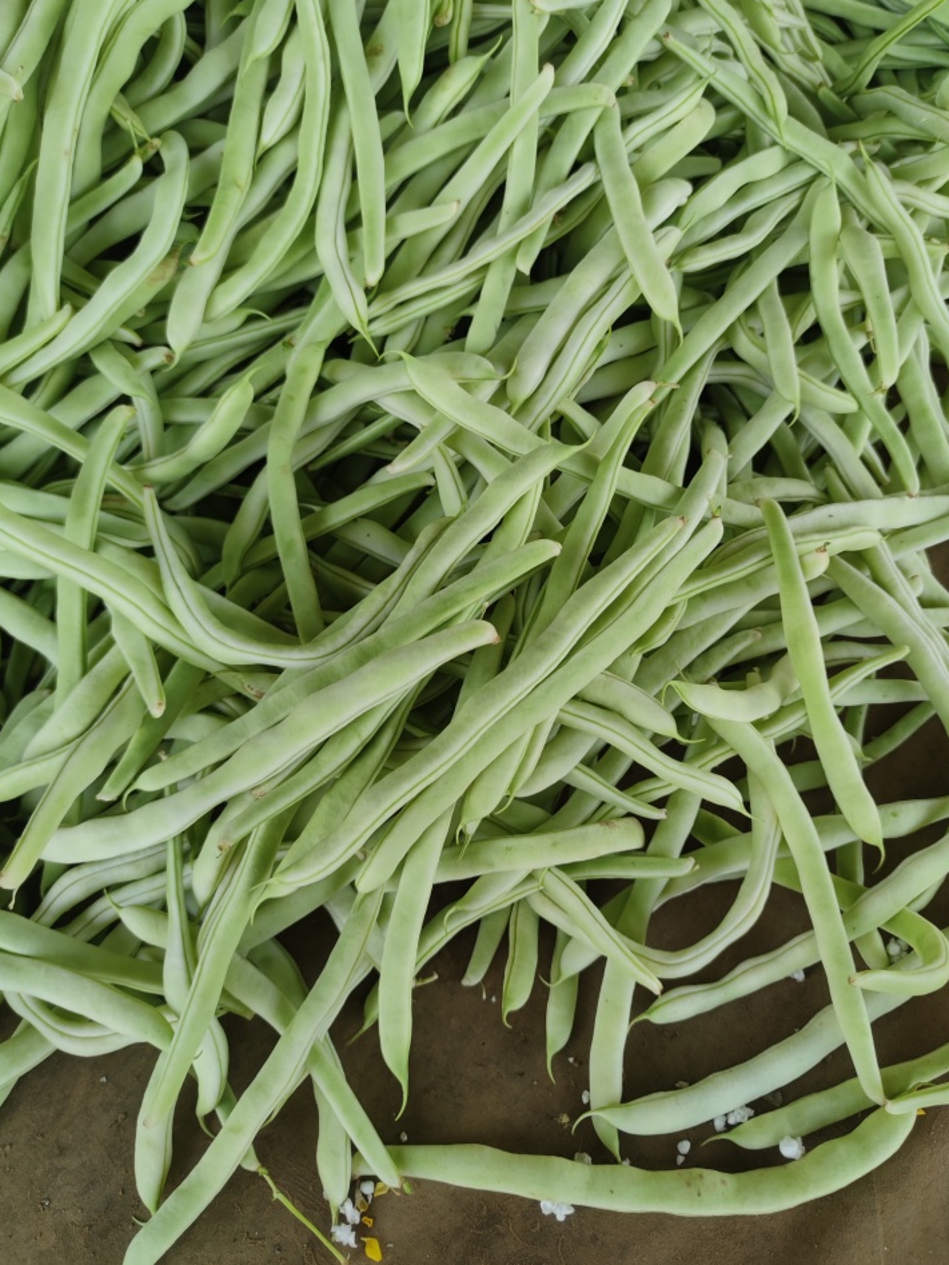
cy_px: 606
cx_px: 502
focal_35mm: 27
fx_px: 987
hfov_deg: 51.3
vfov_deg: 65.3
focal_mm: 6.72
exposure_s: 1/293
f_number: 1.69
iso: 50
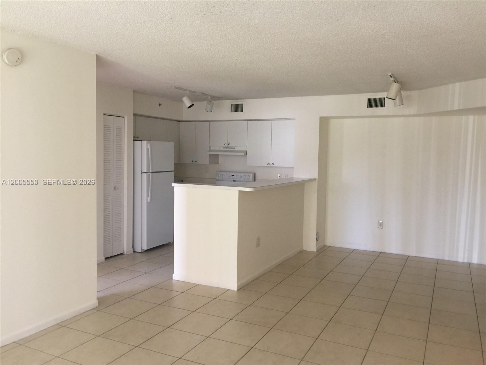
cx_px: 243
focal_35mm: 29
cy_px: 182
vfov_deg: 48.2
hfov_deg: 61.7
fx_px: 407
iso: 50
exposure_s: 1/15
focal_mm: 4.15
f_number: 2.2
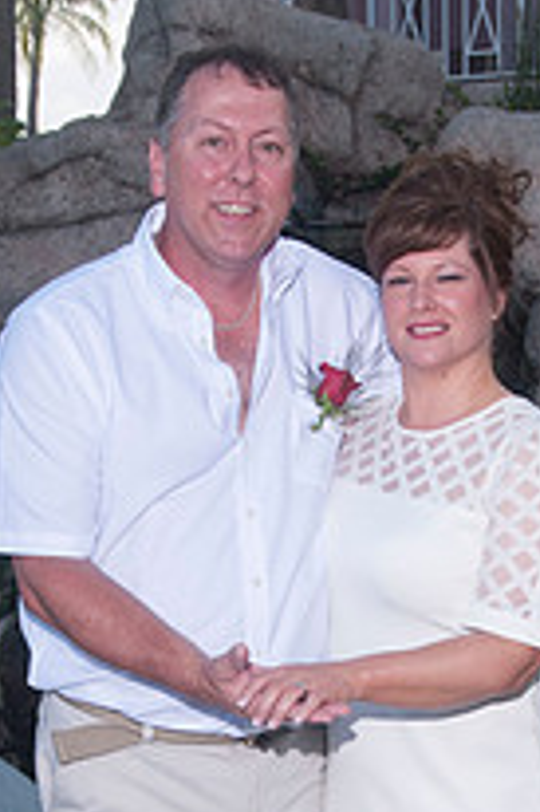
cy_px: 654
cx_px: 302
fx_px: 2141
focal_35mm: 95
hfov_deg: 14.4
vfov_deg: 21.2
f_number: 8
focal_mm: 29
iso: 200
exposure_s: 1/200
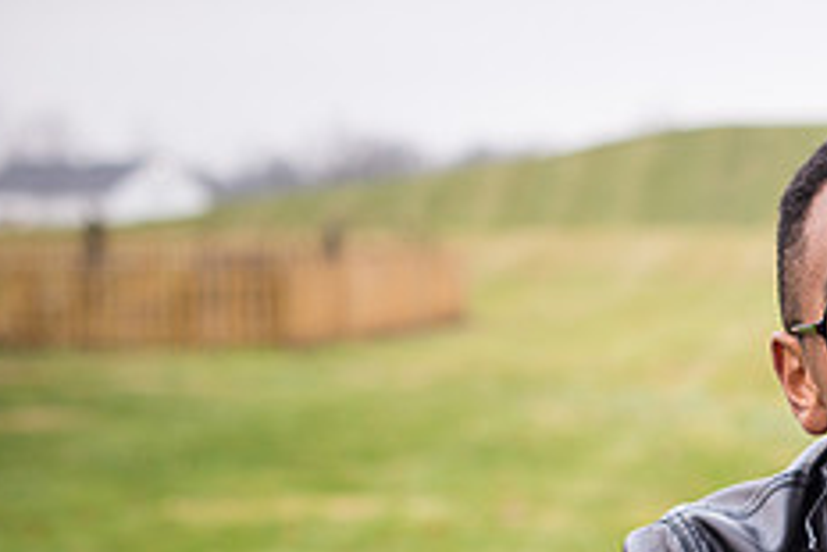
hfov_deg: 15.8
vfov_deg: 10.8
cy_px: 675
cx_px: 952
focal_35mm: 125
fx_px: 2873
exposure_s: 1/60
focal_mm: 50
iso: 200
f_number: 2.8
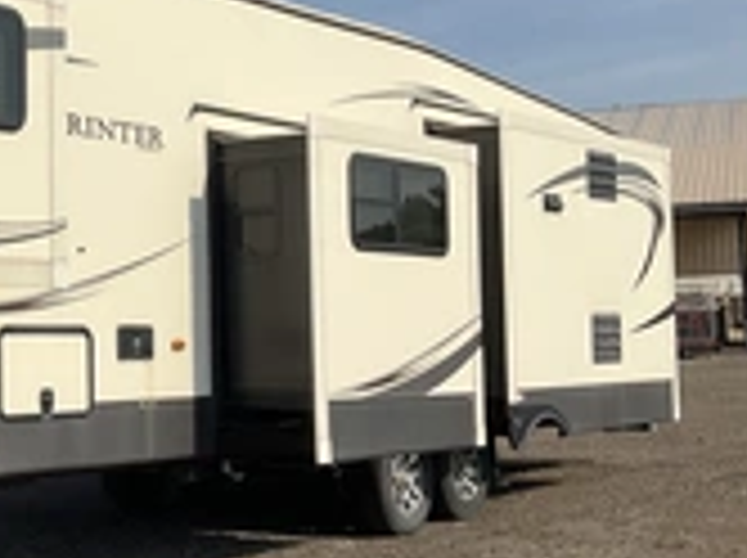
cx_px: -63
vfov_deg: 20.9
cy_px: 212
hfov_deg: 25.8
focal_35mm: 70
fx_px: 1508
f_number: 1.8
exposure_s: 1/3322
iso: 25
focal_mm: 3
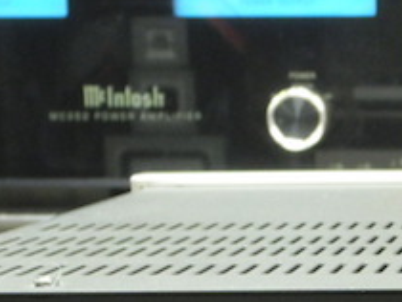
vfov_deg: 10.7
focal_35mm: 137
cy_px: 360
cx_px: 666
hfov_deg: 13.3
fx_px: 1593
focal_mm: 6.8
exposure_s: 1/11
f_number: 2.8
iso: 400
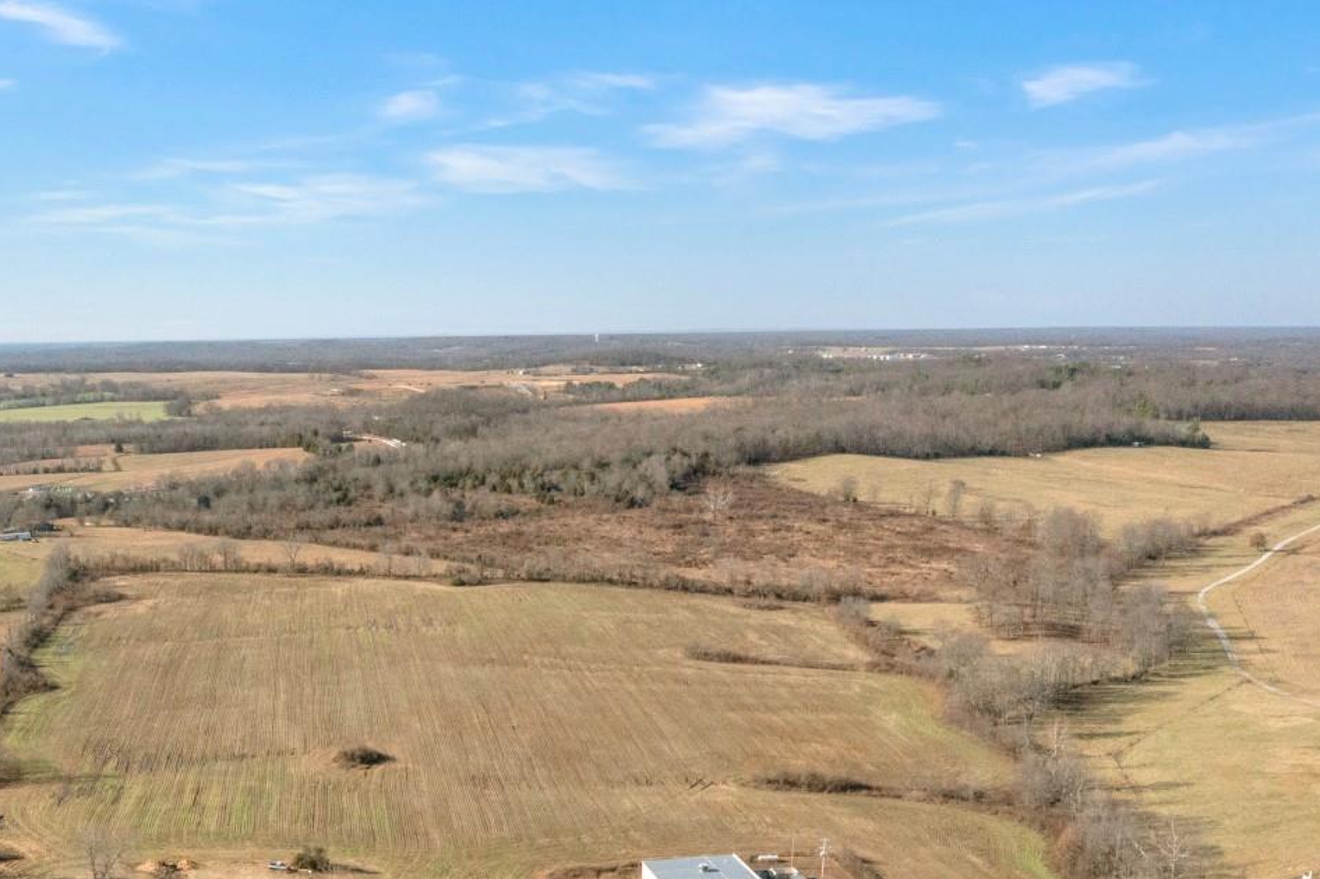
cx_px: 278
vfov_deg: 27.4
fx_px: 1759
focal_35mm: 48
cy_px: 731
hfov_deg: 39.6
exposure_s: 1/400
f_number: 9
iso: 800
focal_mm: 10.26
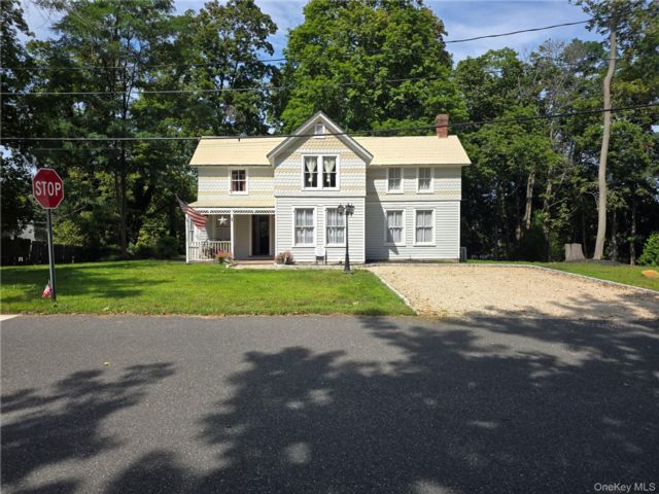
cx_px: 330
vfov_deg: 58.9
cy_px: 247
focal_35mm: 23
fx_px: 438
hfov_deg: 73.9
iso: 80
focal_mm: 6.25
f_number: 1.7
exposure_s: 1/4766
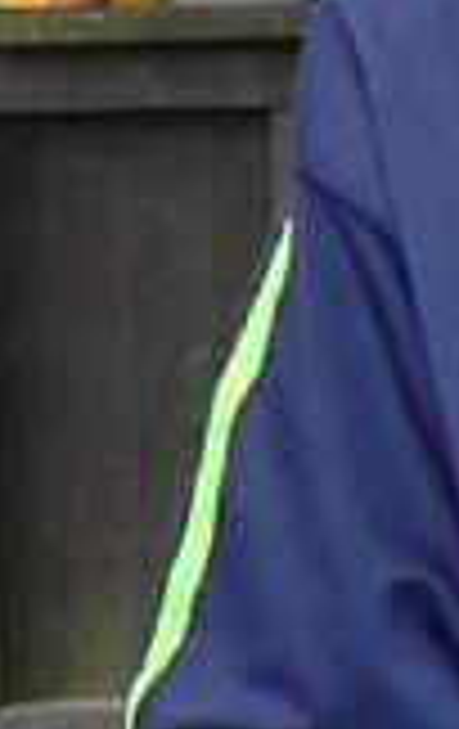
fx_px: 2728
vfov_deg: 13.9
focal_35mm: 137
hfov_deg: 8.9
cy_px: -504
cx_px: 1008
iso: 64
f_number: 2.8
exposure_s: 1/80
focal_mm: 6
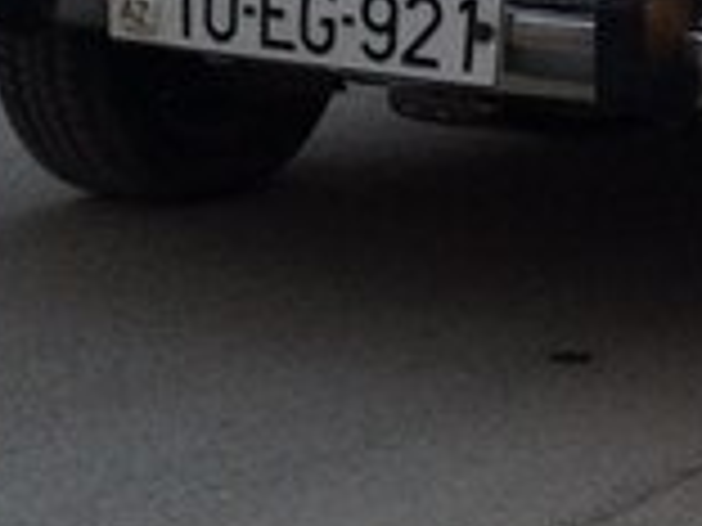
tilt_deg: -3.2
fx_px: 2494
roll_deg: -0.5
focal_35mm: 123
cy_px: -169
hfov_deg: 15.1
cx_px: 986
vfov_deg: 11.7
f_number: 2.2
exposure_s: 1/33
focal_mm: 4.15
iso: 64
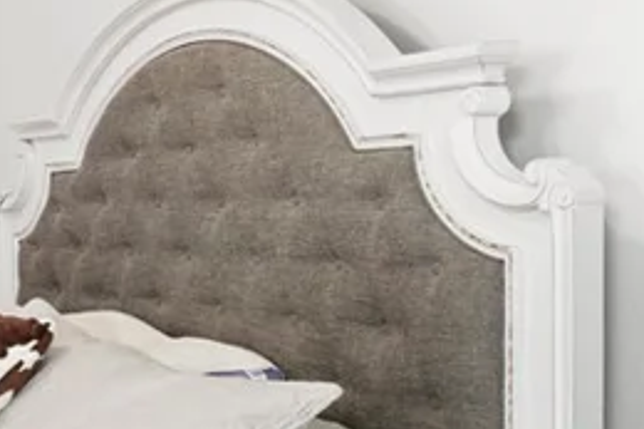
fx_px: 1198
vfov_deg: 20.3
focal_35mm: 67
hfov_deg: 19.8
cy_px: 227
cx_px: -582
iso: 400
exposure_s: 1/2
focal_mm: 17
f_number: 8
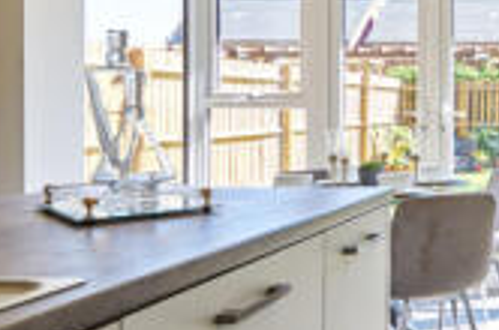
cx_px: 619
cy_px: 104
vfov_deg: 28.1
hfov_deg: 33.0
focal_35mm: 47
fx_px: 656
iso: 160
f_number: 8
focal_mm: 11
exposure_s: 1/30
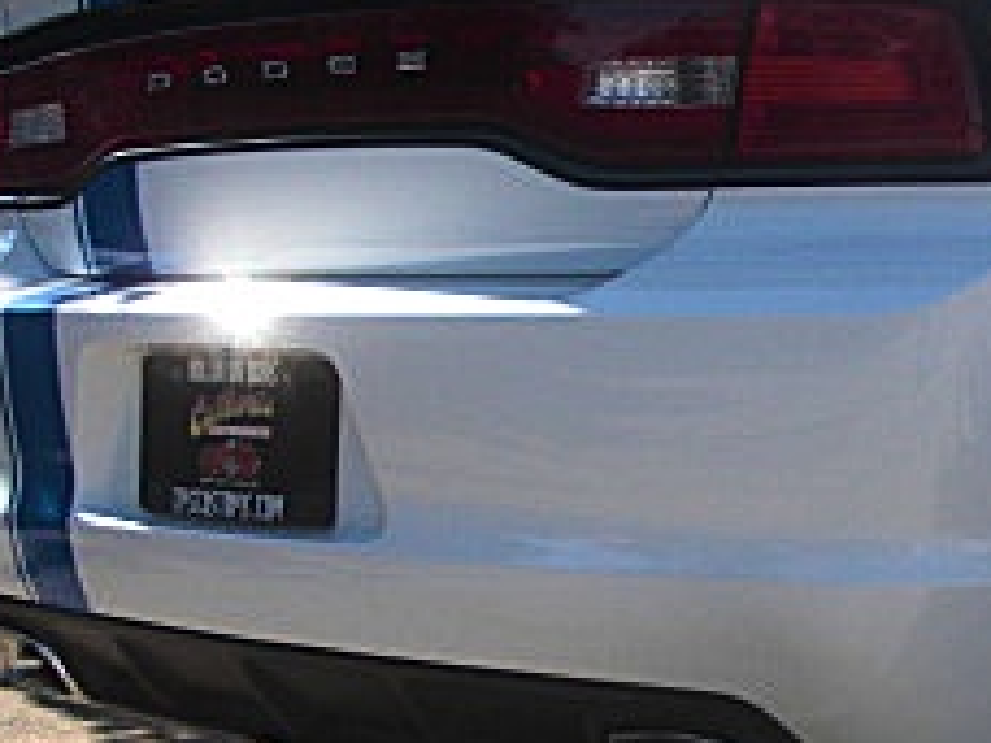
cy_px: 504
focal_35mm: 101
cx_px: 1126
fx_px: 2891
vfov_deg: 14.6
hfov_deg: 18.6
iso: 50
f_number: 2.8
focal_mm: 6.3
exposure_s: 1/500
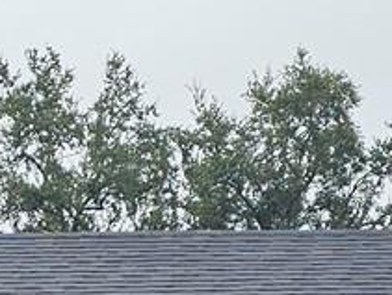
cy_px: 458
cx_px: -128
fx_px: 1974
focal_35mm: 174
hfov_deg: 11.0
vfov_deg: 8.4
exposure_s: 1/569
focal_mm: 6.3
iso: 12
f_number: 1.7
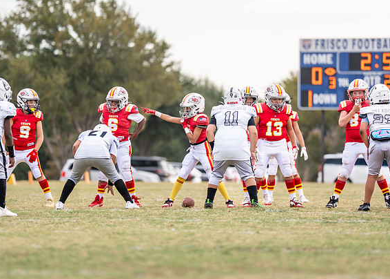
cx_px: 189
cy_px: 124
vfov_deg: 5.2
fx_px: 3045
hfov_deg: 7.3
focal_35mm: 275
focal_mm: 200
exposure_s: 1/1600
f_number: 2.8
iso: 160
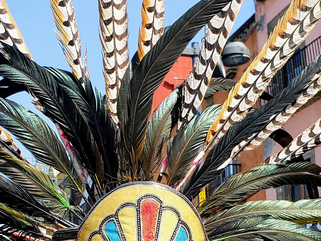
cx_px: 140
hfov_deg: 27.8
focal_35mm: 70
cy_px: 270
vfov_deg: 20.0
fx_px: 649
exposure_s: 1/900
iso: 50
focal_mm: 4.3
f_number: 2.4
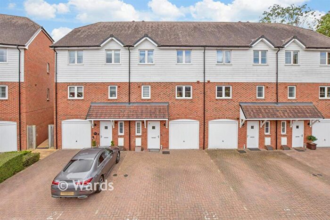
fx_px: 138
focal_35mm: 15
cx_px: 165
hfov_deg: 100.4
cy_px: 110
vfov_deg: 77.4
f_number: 8
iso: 400
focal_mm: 10
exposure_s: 1/800
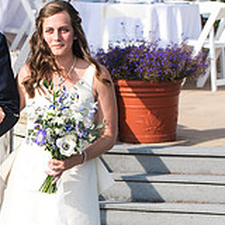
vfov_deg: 7.0
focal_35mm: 251
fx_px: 1846
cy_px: 145
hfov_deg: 7.0
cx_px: 17
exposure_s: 1/1600
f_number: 4
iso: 200
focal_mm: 70
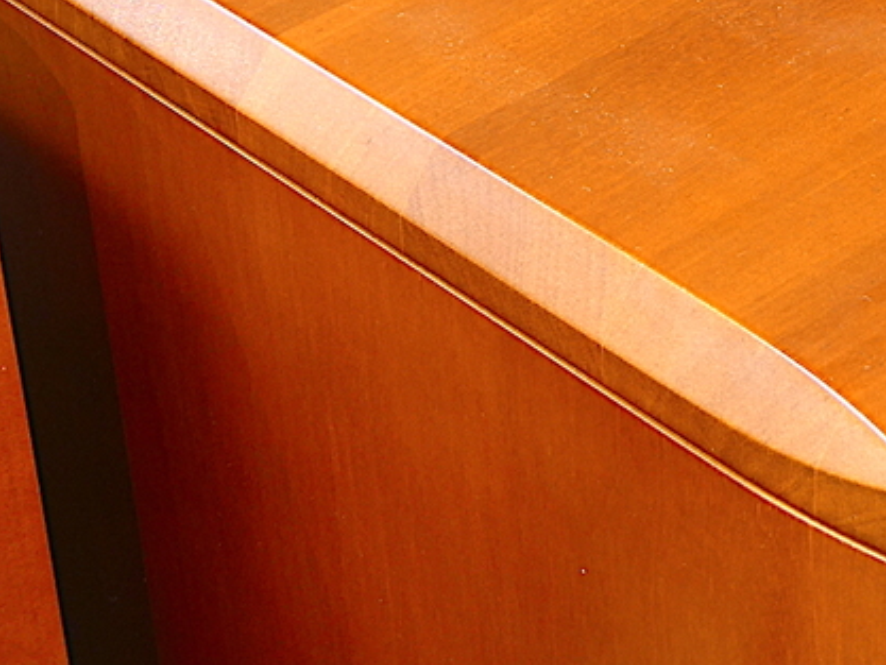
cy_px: 6
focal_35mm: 115
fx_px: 2944
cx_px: 854
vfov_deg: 12.7
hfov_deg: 16.8
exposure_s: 1/2
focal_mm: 9
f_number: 4.1
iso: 100
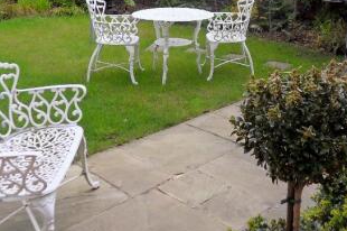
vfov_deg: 27.3
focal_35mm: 47
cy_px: 13
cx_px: 236
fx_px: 453
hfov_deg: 41.3
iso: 80
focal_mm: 4.2
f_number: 3.3
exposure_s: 1/180
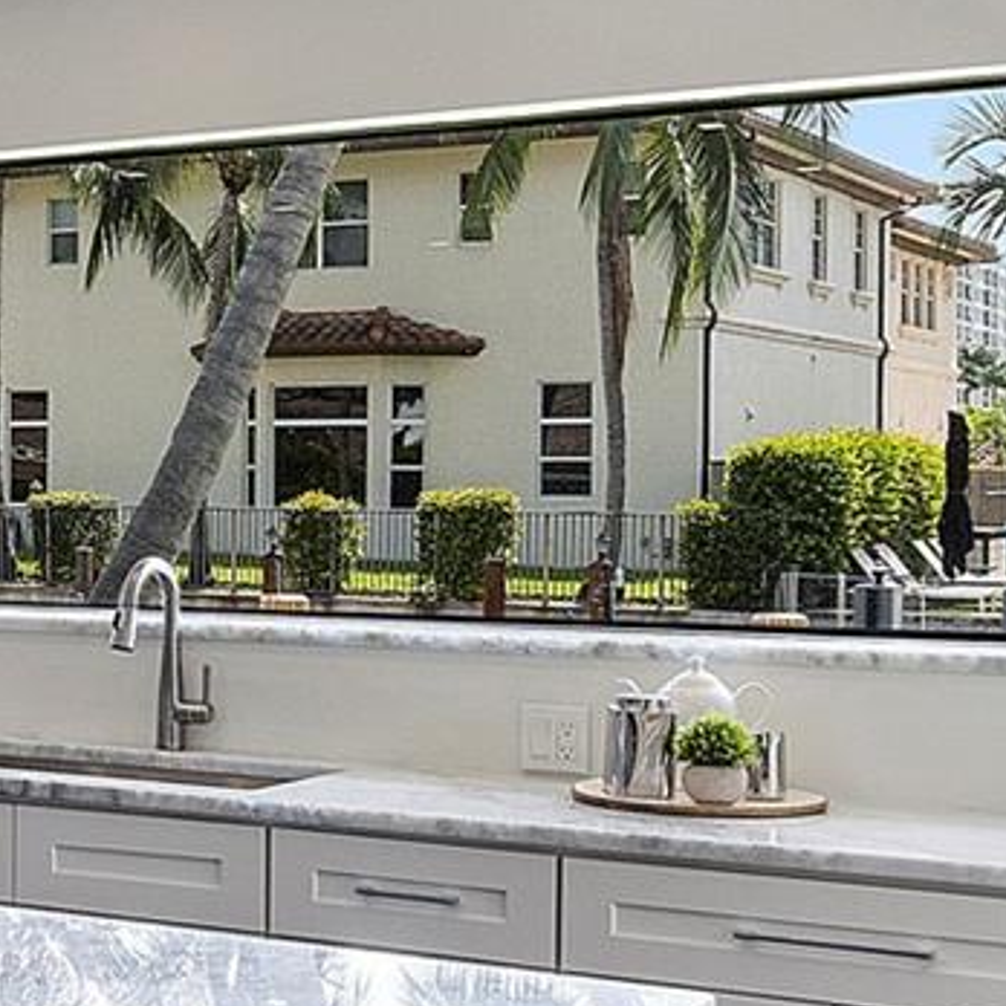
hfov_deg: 21.3
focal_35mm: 75
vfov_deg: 23.1
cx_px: -234
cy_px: 474
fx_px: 2466
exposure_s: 1/40
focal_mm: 10
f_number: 11
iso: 160
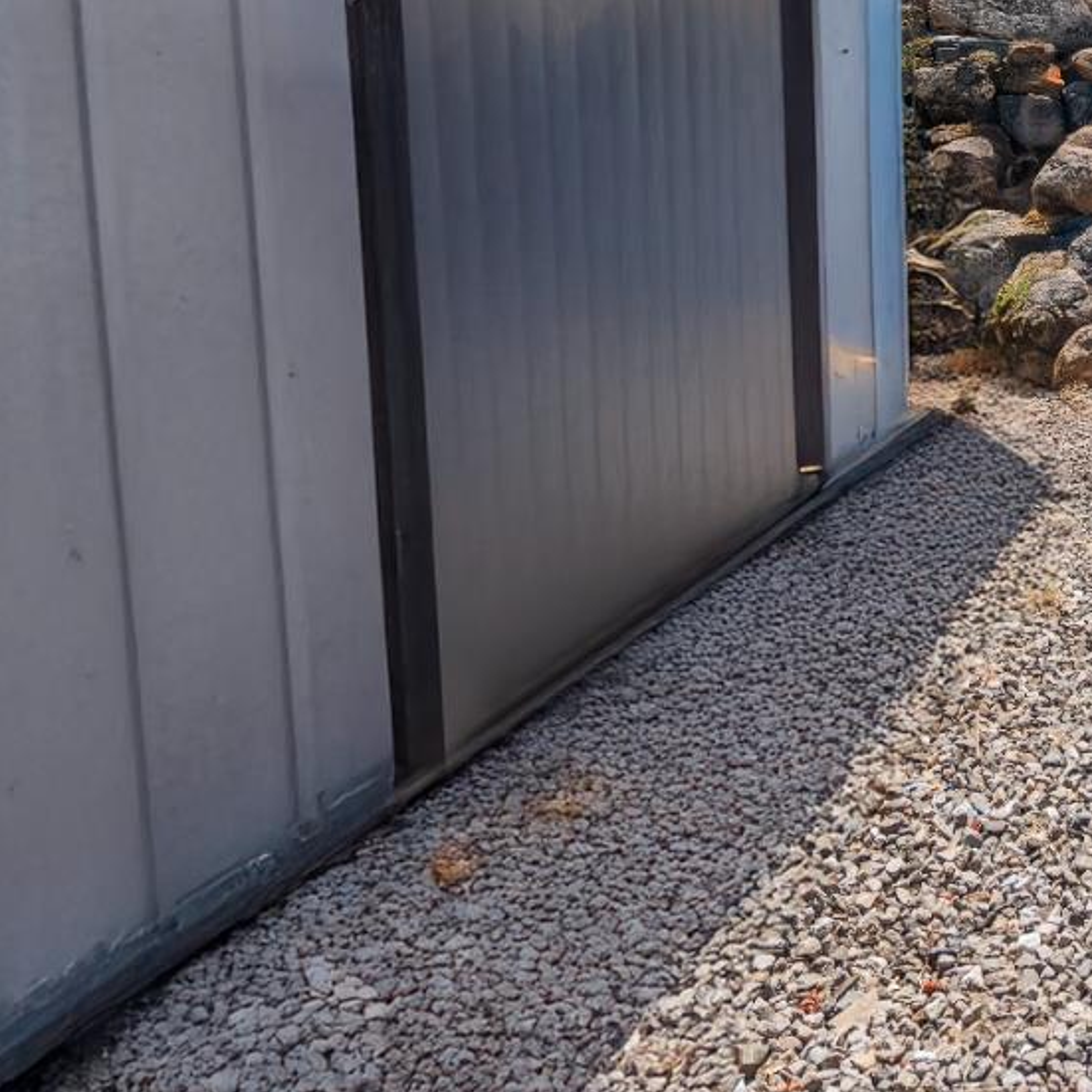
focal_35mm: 37
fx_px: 1321
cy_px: 164
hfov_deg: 37.3
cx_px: 1215
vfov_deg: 42.2
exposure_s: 1/640
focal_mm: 16
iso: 100
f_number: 4
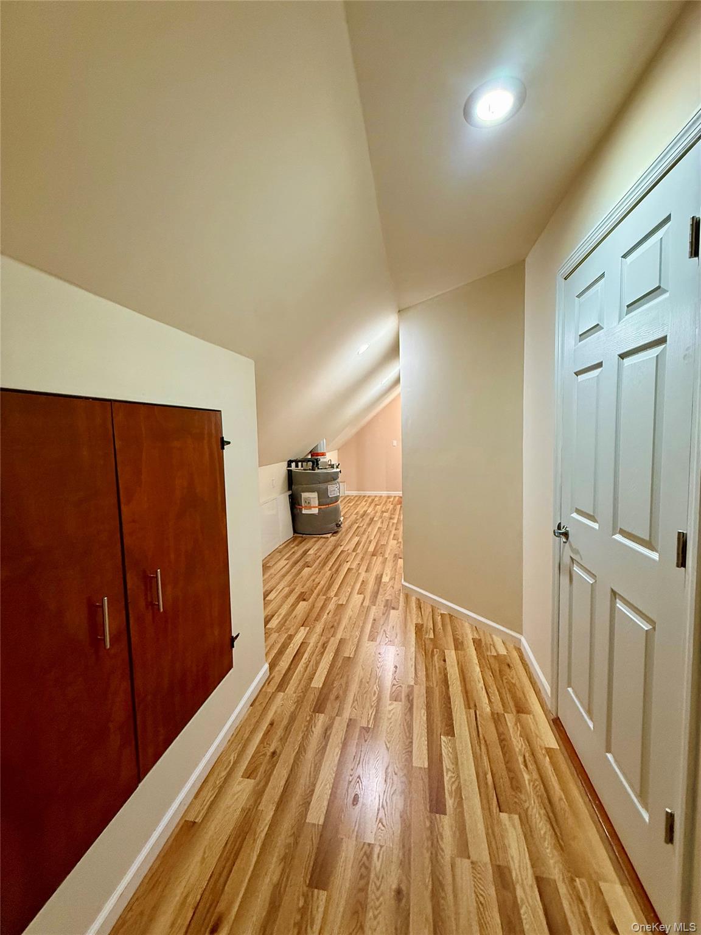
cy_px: 468
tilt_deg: -3.5
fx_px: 378
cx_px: 350
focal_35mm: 14
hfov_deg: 85.7
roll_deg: +0.9
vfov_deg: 102.1
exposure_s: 1/60
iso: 400
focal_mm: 2.22
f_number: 2.2
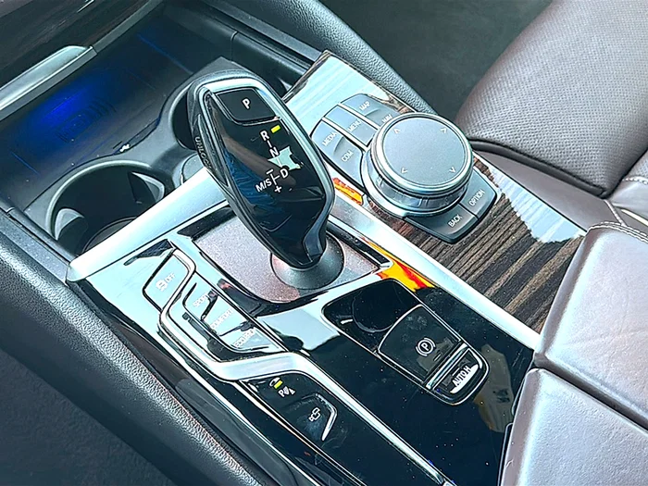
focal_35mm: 40
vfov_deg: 36.0
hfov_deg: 46.8
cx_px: 324
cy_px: 243
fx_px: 749
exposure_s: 1/120
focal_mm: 6.86
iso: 125
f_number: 1.78
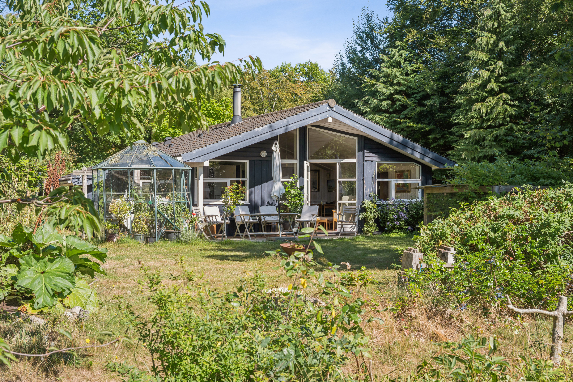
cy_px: 191
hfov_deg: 41.9
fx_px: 748
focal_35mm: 47
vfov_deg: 28.6
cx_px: 286
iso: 200
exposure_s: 1/250
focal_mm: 47
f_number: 8
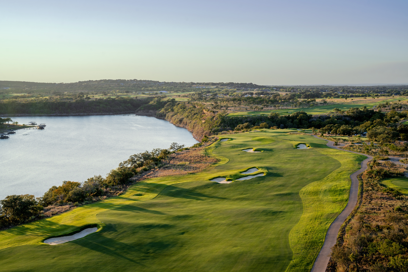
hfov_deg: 39.6
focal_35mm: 50
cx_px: 204
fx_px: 567
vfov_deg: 27.0
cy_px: 136
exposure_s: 1/125
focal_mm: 50
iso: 100
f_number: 10
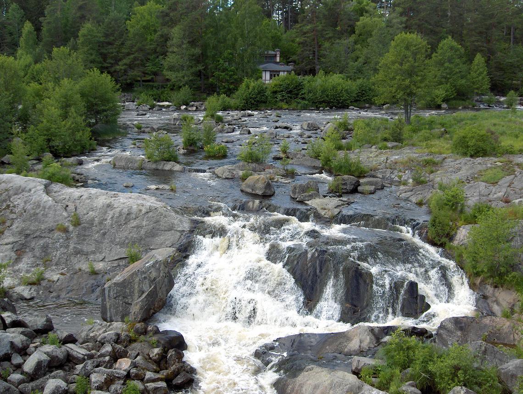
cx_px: 262
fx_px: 590
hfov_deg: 47.8
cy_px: 197
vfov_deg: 36.9
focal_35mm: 39
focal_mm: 8
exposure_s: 1/190
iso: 100
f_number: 4.8
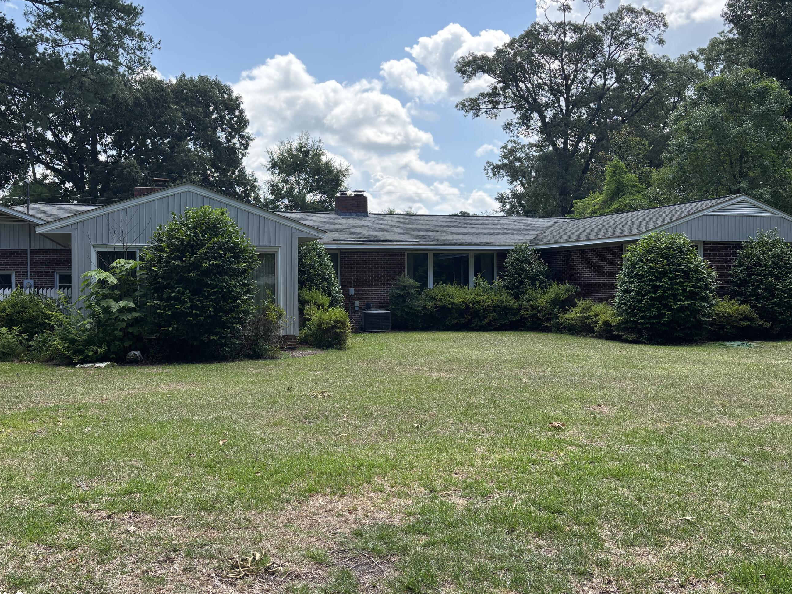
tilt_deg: +0.4
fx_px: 686
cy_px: 288
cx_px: 336
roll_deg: +0.4
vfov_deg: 46.8
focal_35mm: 30
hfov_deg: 59.7
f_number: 1.6
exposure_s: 1/1037
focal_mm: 5.96
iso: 50
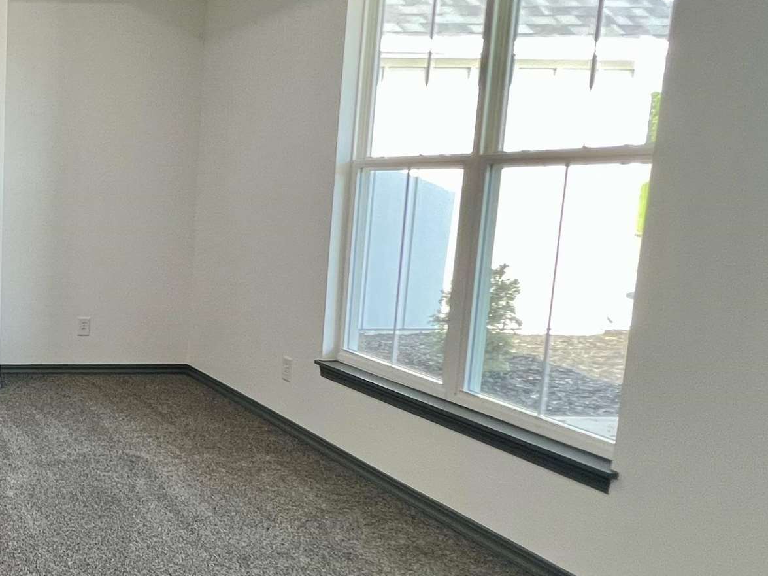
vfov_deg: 41.8
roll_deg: -0.1
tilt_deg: -8.3
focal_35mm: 34
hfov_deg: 41.3
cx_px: -105
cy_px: 299
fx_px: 754
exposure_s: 1/99
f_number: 1.8
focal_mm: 1.57
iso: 125
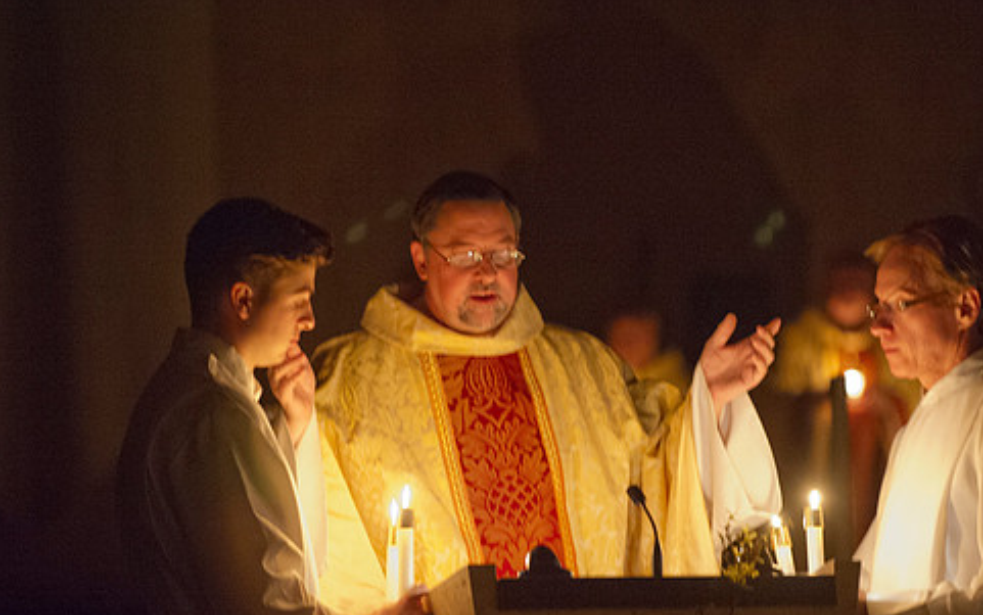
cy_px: 345
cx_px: 568
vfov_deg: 5.9
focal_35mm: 221
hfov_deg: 9.5
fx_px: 5923
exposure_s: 1/25
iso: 12800
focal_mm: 180
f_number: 2.8
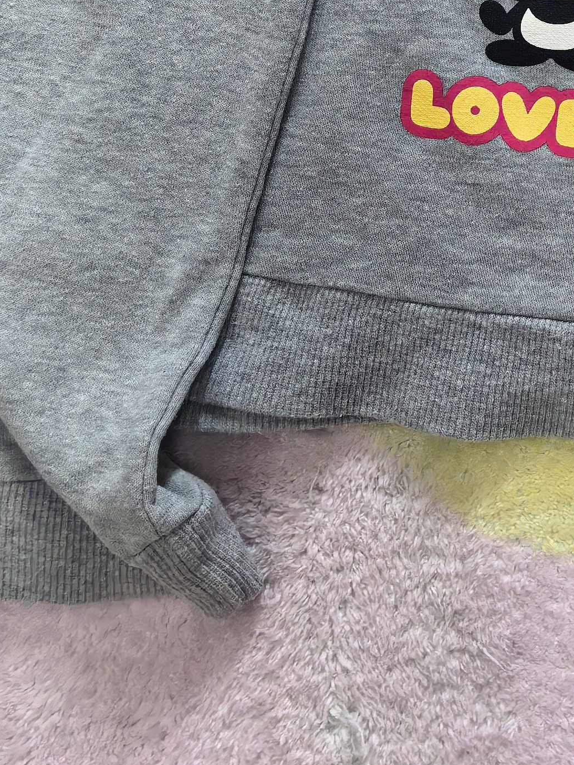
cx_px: 811
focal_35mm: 71
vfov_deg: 25.0
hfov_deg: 18.7
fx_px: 1570
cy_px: -129
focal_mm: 5.75
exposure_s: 1/100
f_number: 2
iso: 250
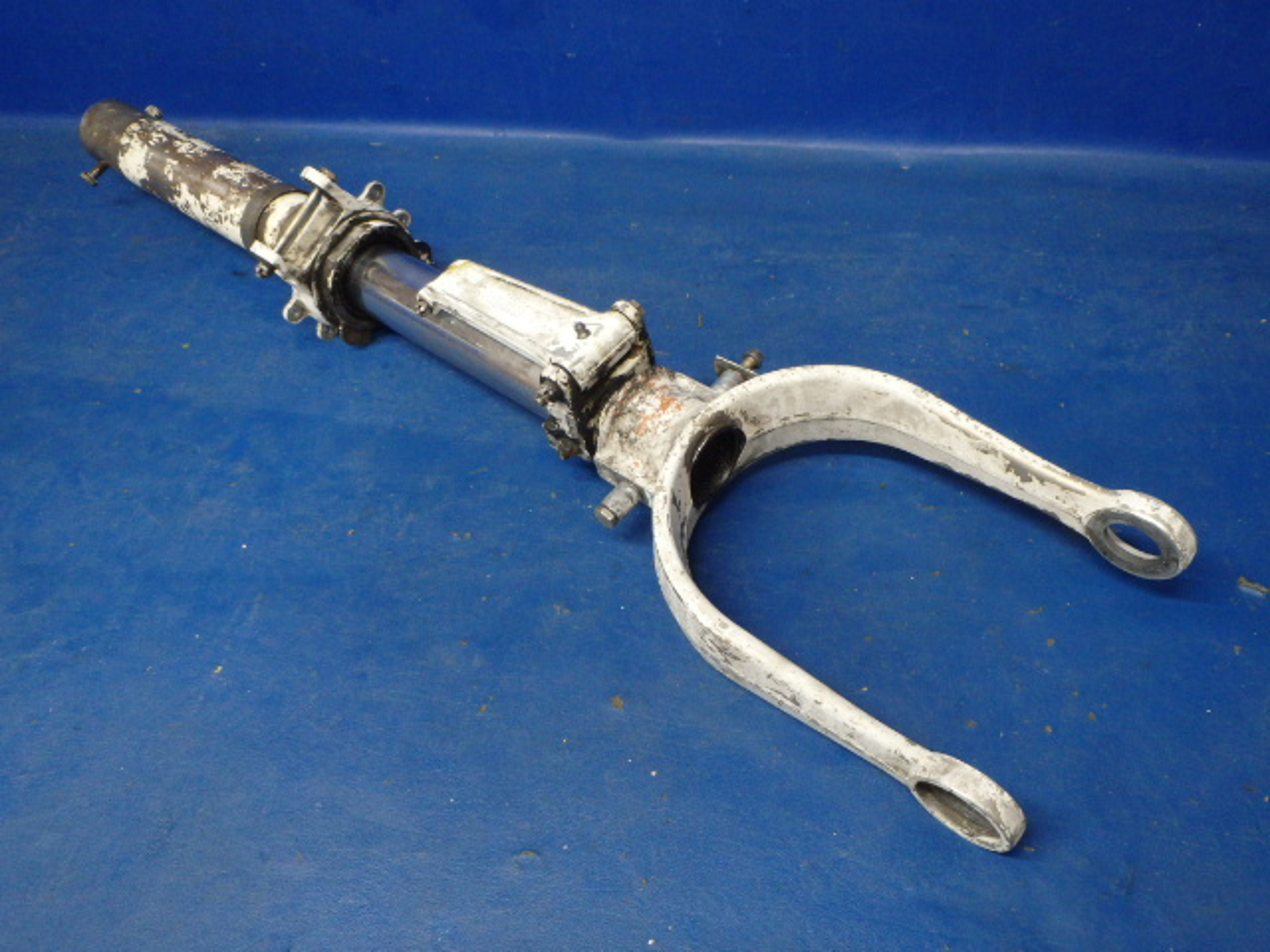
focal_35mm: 28
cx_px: 635
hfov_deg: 63.4
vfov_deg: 49.7
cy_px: 476
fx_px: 1027
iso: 500
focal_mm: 5
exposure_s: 1/30
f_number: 3.9
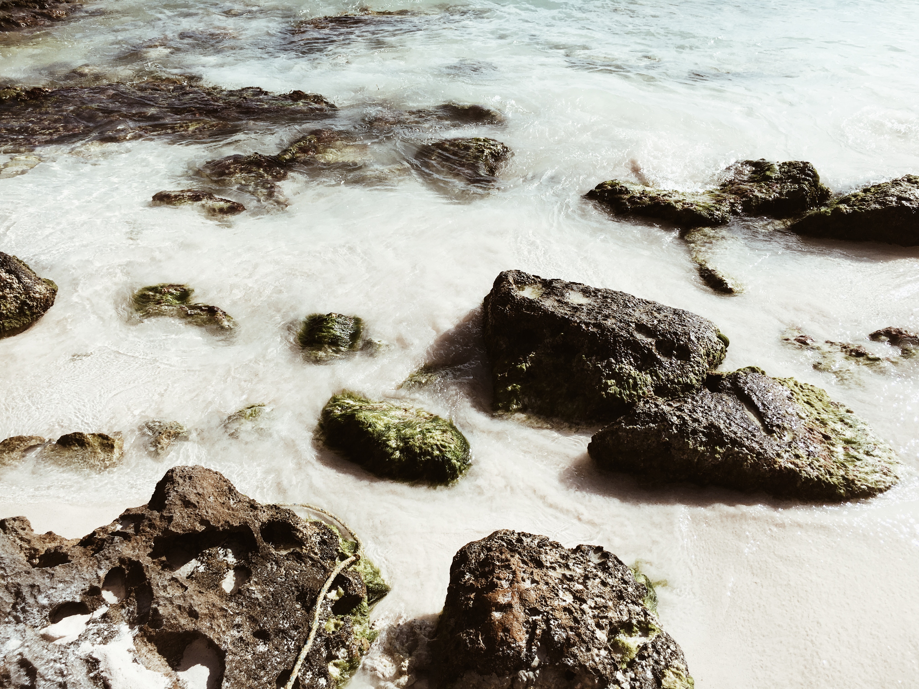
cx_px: 460
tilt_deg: -34.3
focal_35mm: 29
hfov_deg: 61.7
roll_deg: +2.2
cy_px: 344
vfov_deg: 48.2
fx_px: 770
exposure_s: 1/2404
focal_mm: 4.15
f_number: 2.2
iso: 25
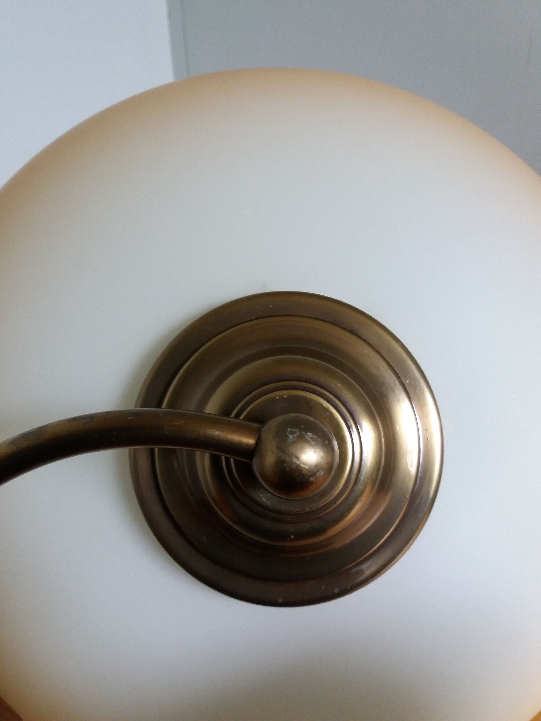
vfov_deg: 63.4
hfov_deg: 49.7
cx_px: 270
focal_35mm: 28
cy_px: 360
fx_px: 583
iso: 160
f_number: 1.9
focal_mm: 3.7
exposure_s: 1/30
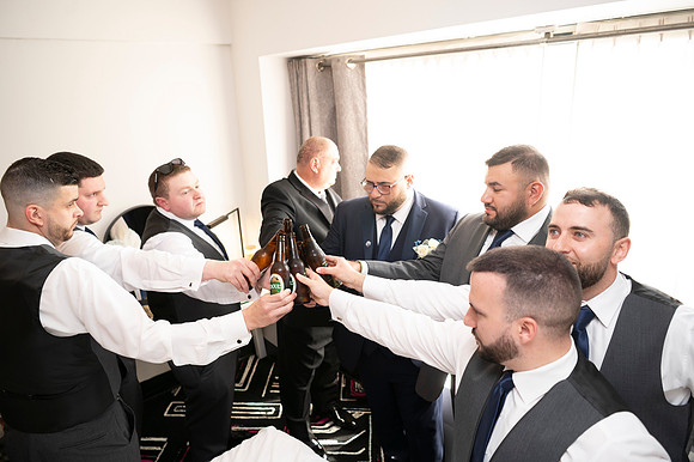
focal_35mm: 24
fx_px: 462
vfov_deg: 53.1
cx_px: 347
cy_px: 231
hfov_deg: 73.8
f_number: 2.8
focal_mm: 24
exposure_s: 1/100
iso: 800
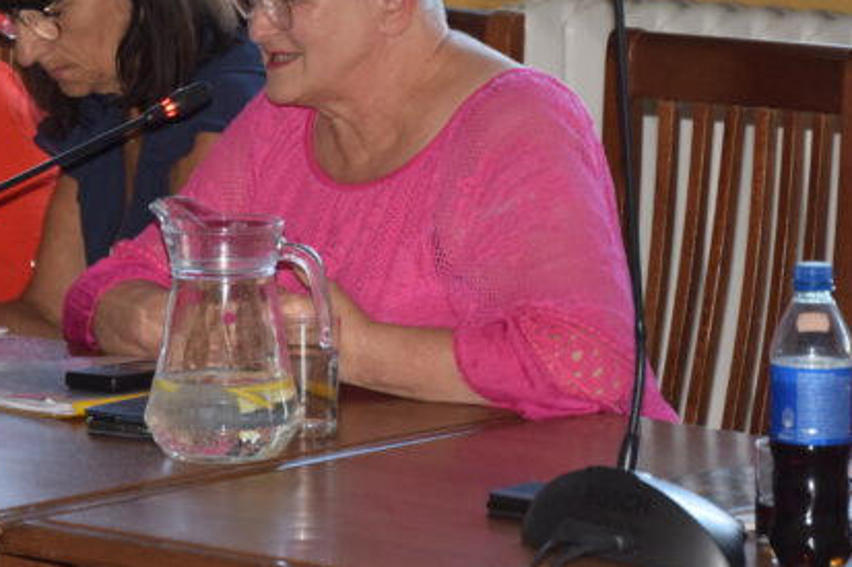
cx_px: 369
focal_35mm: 251
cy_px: 95
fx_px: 5938
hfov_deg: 8.2
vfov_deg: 5.5
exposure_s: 1/60
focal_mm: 90
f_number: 5.6
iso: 1000
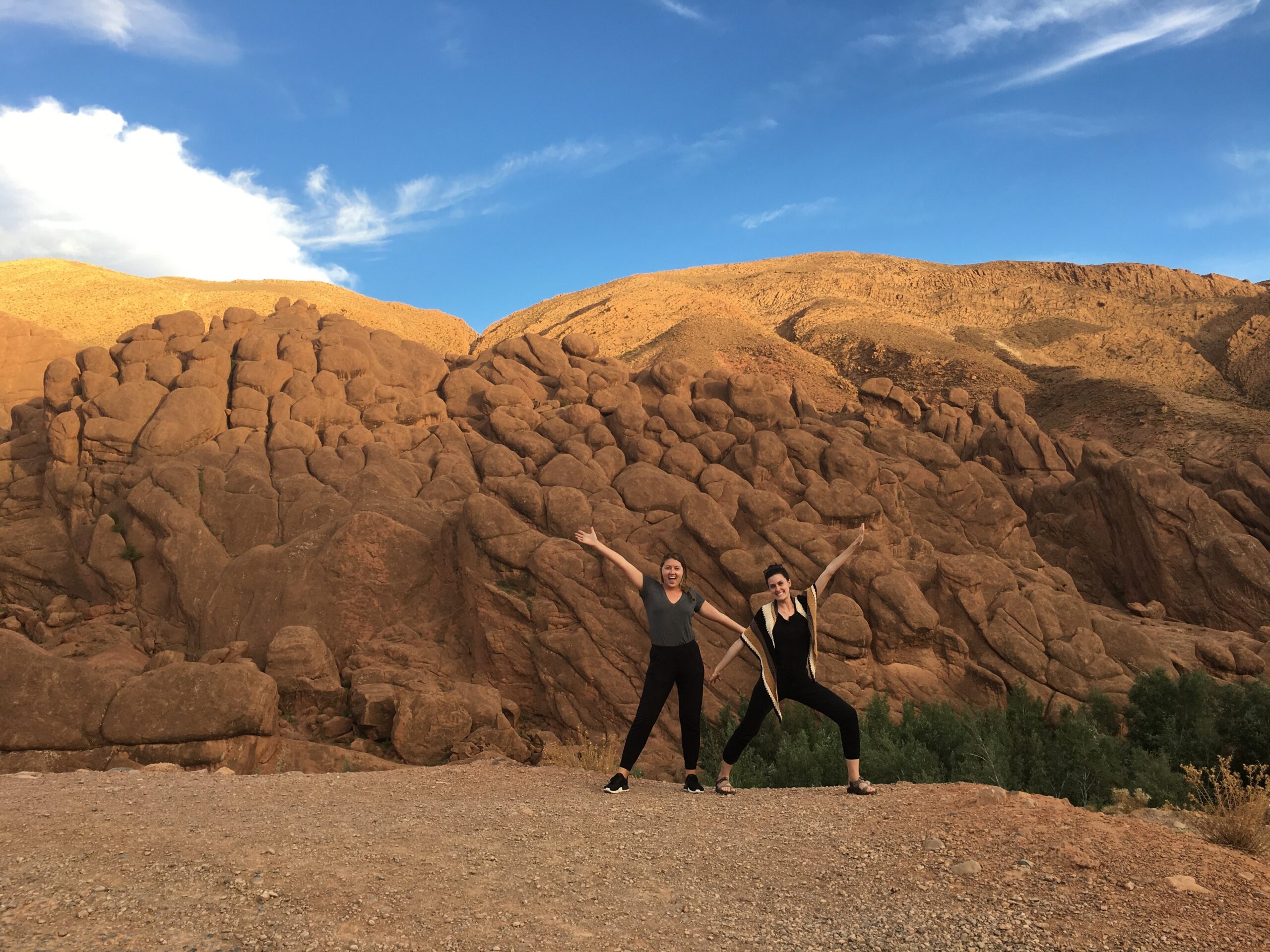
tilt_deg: +7.7
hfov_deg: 61.7
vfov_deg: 48.2
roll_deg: +2.4
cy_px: 476
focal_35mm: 29
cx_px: 635
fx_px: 1064
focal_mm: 4.15
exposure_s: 1/230
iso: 25
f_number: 2.2
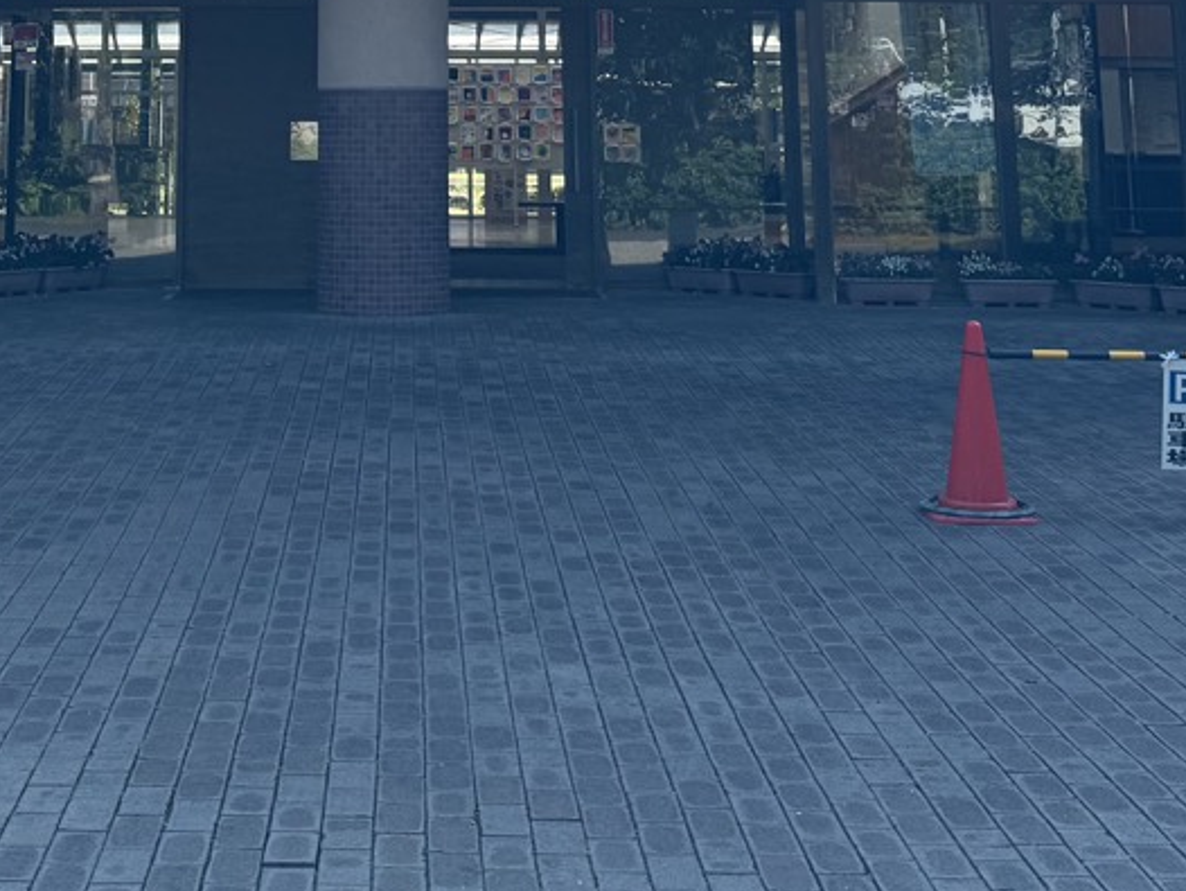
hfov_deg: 26.5
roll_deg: -0.8
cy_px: -377
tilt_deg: +11.7
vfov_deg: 18.3
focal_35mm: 73
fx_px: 2502
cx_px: 374
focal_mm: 6.76
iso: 80
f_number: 1.78
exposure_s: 1/1869
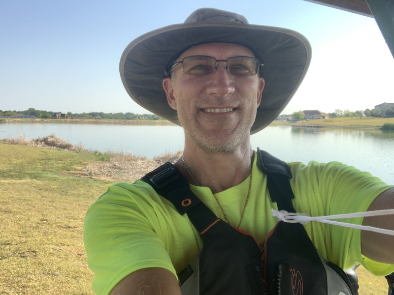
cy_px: 148
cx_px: 197
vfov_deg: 44.2
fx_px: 364
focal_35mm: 32
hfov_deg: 56.8
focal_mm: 2.87
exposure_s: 1/210
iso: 16
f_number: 2.2
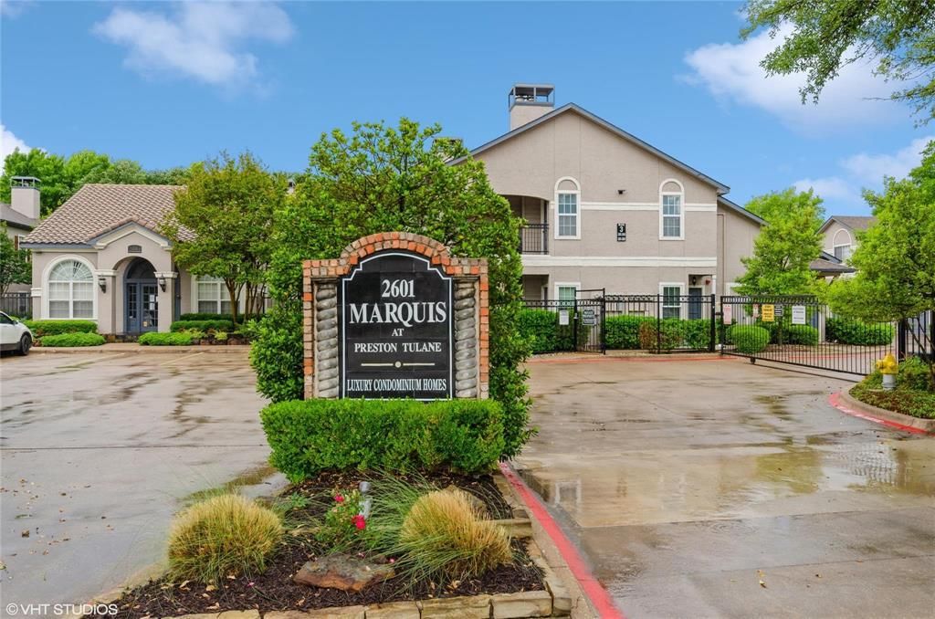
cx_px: 468
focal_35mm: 28
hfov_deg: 64.7
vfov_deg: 45.5
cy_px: 310
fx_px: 739
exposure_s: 1/250
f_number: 5.6
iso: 100
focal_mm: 19
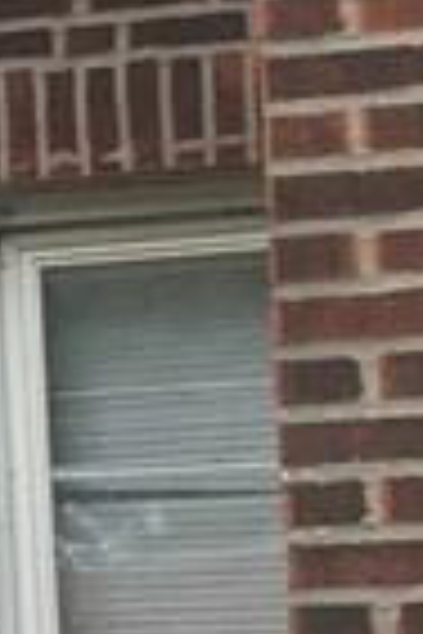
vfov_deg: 6.7
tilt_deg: +10.8
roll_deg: -0.7
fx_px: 5428
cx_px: -1620
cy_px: 265
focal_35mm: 308
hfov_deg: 4.0
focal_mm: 4.15
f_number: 2.2
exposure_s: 1/120
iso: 40
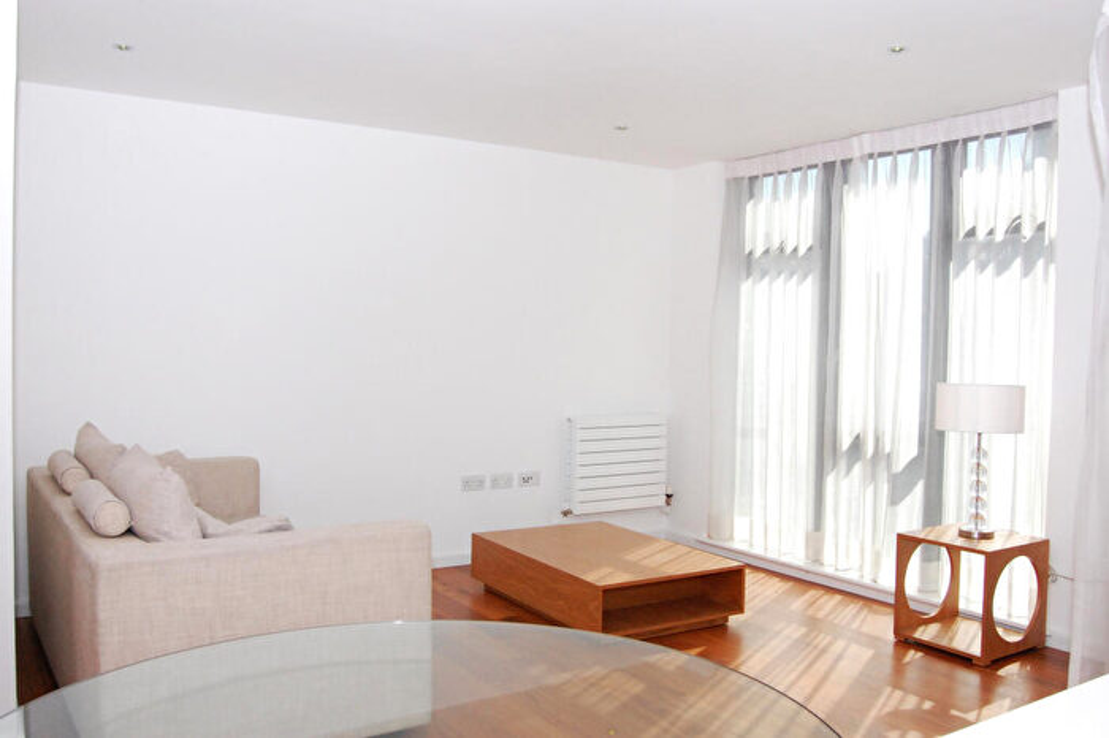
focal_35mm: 30
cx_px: 554
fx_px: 924
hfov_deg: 62.0
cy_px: 369
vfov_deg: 43.6
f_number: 14
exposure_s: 1/800
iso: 1600
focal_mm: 20
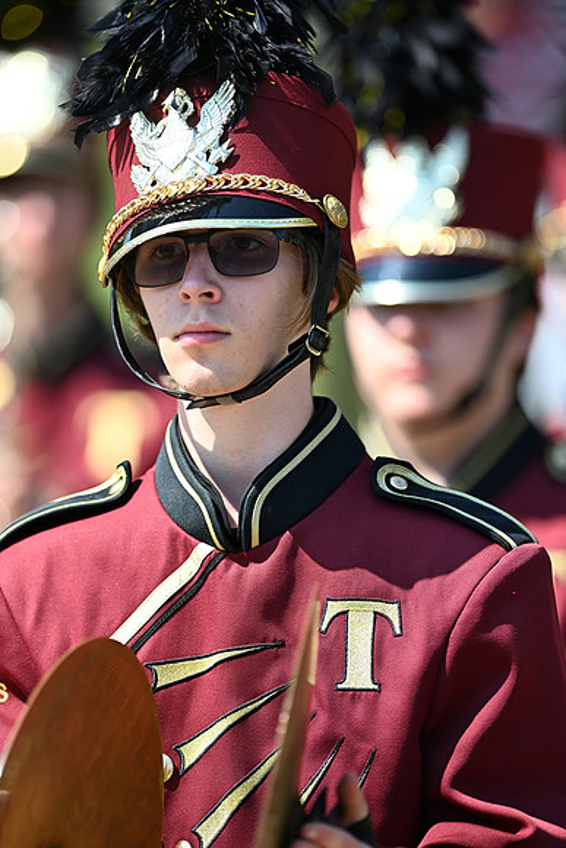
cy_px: 424
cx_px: 283
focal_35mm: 300
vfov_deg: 6.9
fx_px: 7070
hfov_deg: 4.6
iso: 320
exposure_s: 1/2500
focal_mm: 300
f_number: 2.8
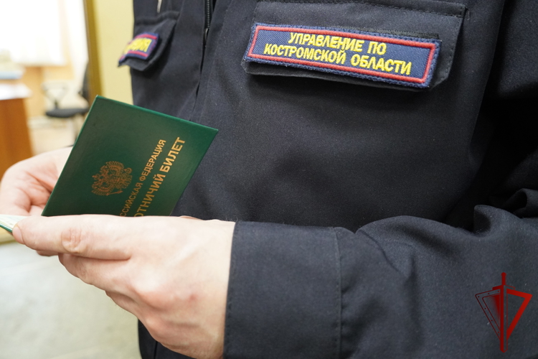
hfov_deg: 55.1
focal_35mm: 34
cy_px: 180
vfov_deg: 38.4
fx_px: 516
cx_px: 269
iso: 3200
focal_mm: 23
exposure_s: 1/60
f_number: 4
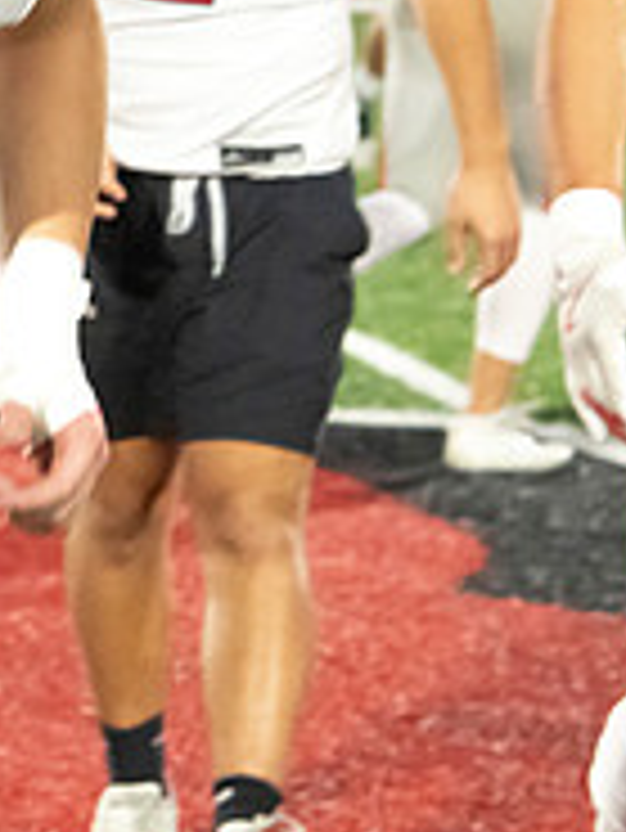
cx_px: -104
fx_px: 7249
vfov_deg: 6.6
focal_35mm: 301
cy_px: 43
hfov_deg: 4.9
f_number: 7.1
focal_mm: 100
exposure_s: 1/250
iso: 10000
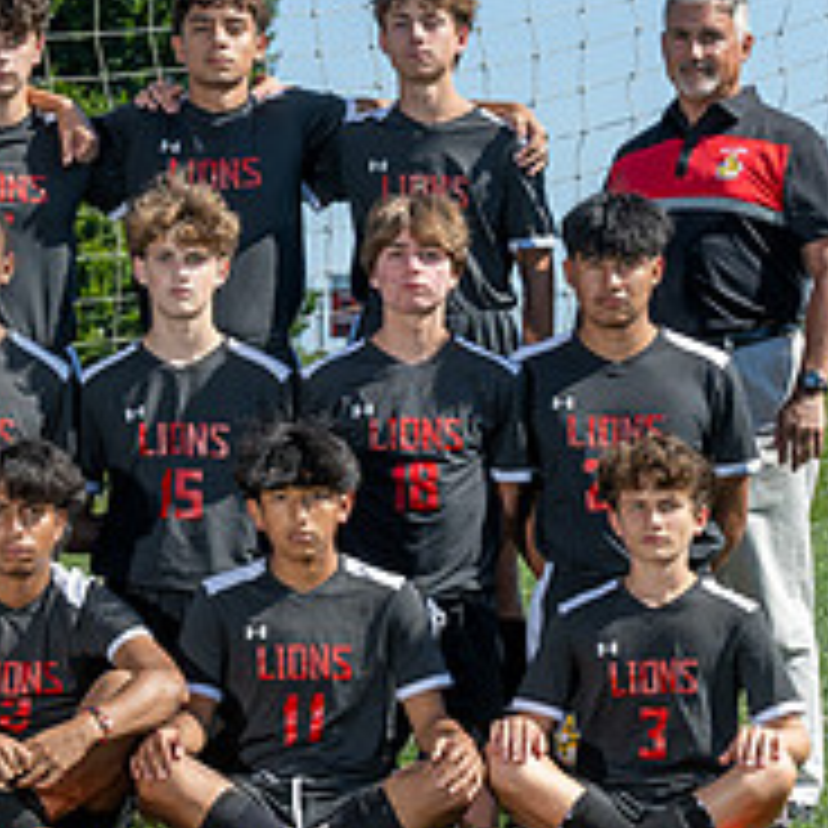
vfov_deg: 6.8
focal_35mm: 257
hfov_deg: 6.7
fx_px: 6955
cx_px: -383
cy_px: 511
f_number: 8
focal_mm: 70
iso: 100
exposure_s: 1/200
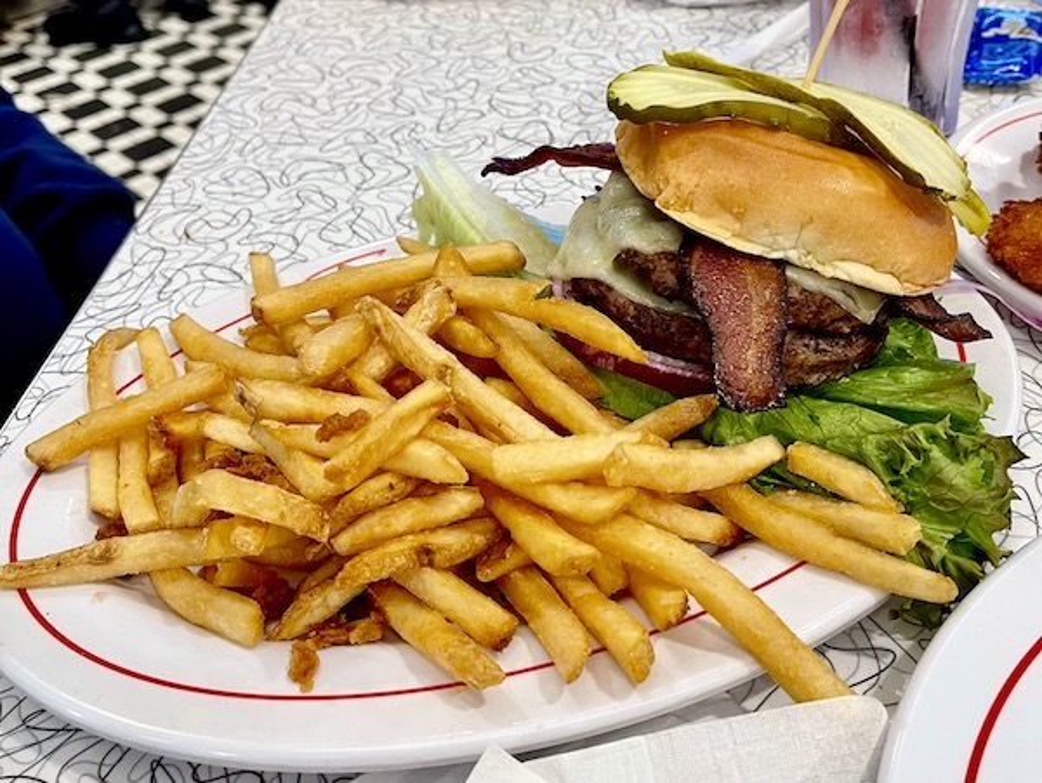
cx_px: 521
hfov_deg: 67.3
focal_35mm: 26
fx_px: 783
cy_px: 392
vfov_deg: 53.1
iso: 80
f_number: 1.6
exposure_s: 1/60
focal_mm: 5.1
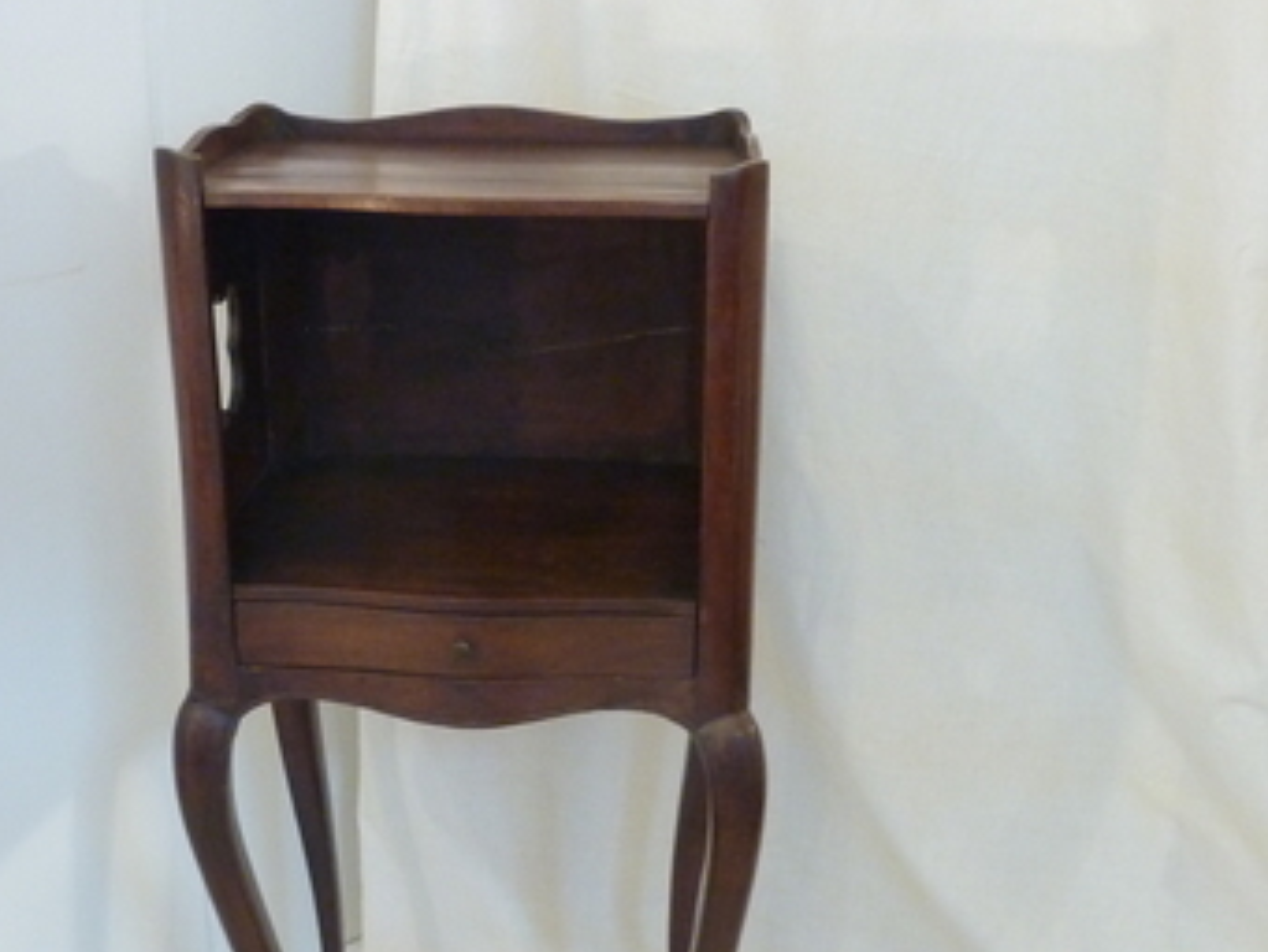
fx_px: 1869
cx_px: 480
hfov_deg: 37.3
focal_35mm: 51
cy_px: 651
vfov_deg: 28.4
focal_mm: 4.7
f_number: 3.4
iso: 400
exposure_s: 1/10
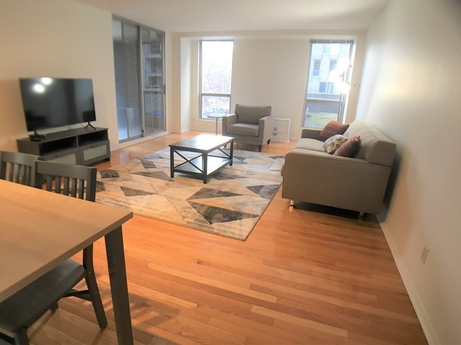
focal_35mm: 29
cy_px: 172
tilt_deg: -18.0
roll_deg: -1.8
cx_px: 230
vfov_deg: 48.2
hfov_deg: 61.7
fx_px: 386
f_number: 2.2
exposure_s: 1/30
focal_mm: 4.15
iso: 64
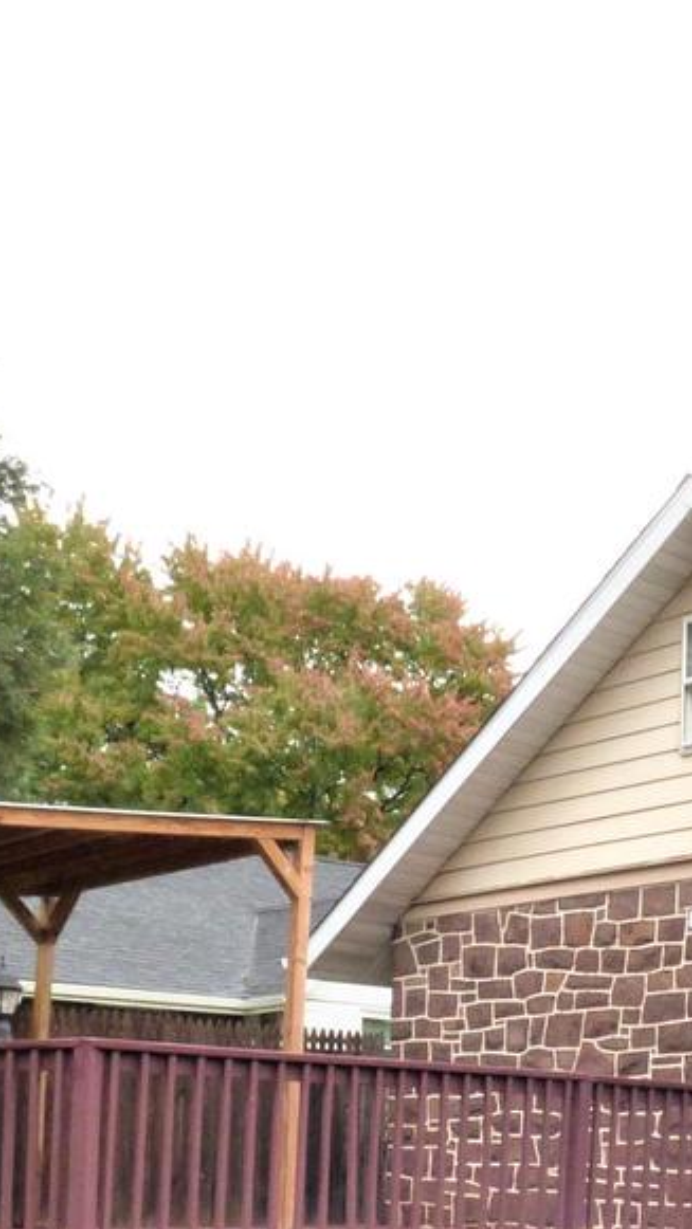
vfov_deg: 36.8
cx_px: 648
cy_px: 1024
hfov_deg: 21.6
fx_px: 1761
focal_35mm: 54
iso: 250
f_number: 7.1
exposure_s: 1/60
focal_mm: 3.59
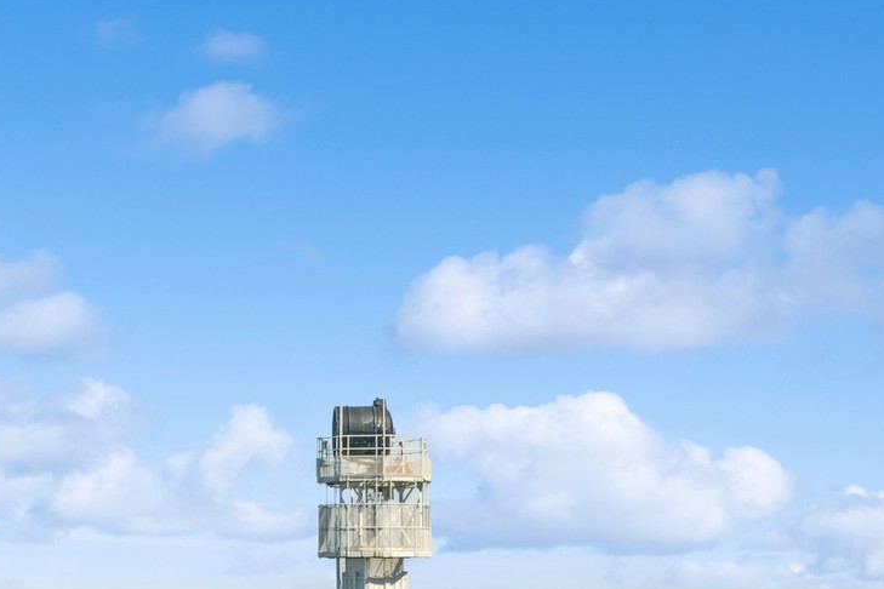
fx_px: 2455
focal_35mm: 100
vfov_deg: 13.5
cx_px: 95
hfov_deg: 20.0
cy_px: 591
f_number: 8
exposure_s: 1/320
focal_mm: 30
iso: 320
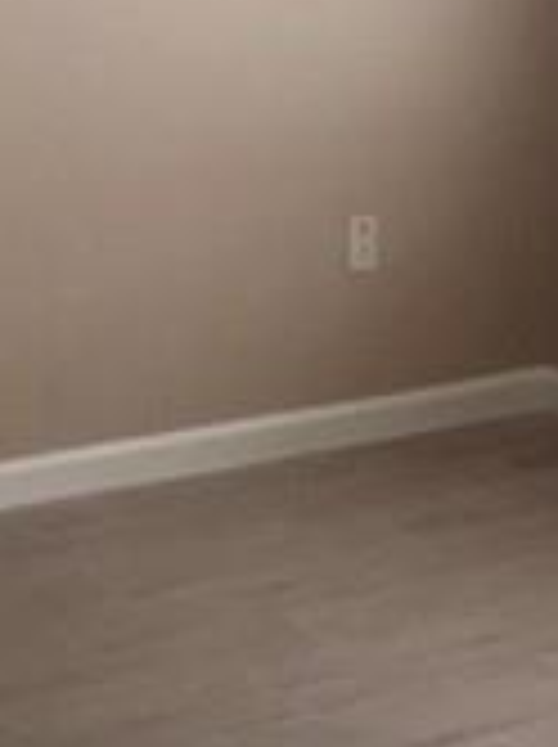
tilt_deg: +2.3
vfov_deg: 16.8
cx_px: 320
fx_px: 2413
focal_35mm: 112
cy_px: -144
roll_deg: -0.4
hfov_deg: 13.2
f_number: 2.2
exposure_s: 1/120
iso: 50
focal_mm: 4.15
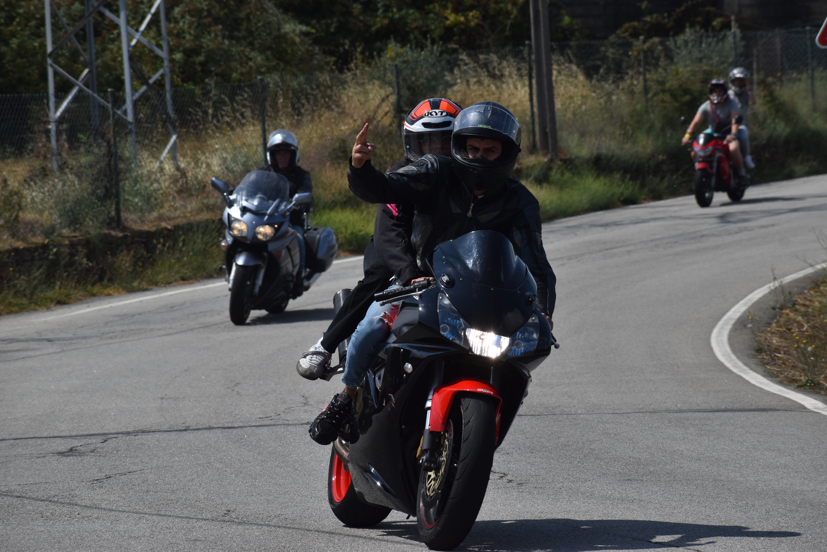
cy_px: 276
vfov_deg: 6.8
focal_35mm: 202
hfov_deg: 10.2
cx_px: 414
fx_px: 4652
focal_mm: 135
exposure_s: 1/2000
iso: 200
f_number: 8
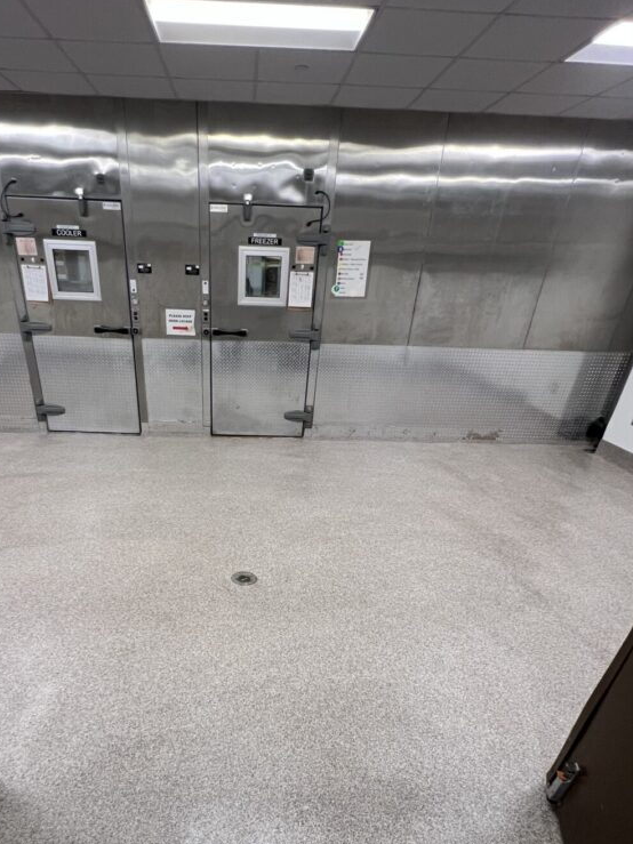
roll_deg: -1.9
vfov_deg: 80.7
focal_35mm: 19
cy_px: 588
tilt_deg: -33.6
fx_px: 463
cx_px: 246
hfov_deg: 67.8
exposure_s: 1/99
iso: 160
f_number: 1.8
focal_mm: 1.57
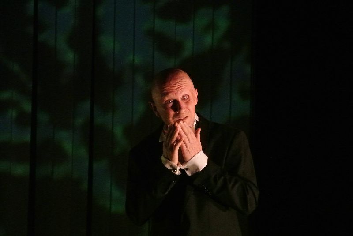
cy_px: 118
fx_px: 1894
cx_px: 176
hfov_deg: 10.6
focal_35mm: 193
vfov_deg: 7.1
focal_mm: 71.6
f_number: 4.8
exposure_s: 1/60
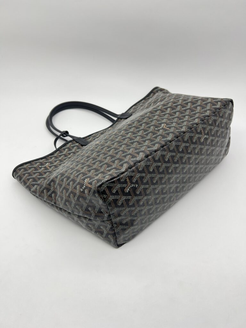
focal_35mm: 26
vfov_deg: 67.3
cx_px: 123
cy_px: 164
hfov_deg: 53.1
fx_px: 246
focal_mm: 5.7
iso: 32
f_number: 1.5
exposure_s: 1/100
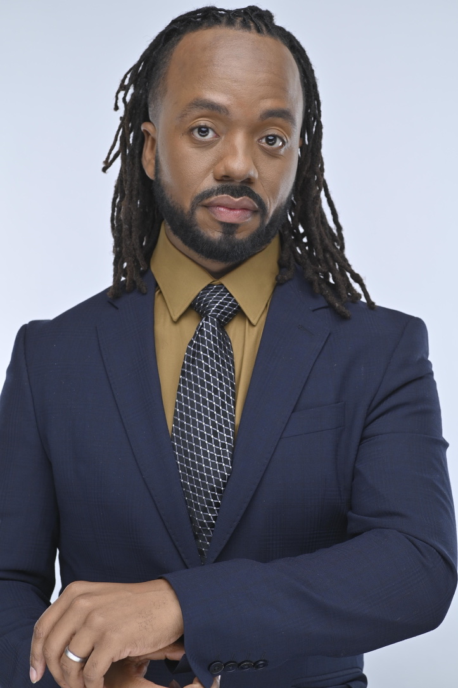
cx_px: 229
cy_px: 344
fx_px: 1910
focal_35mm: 100
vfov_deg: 20.4
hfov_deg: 13.7
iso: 125
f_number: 8
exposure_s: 1/125
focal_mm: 100
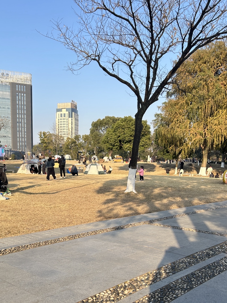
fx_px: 306
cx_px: 77
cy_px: 198
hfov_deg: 40.2
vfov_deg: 51.8
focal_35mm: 35
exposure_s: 1/1344
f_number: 1.5
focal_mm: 5.7
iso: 50
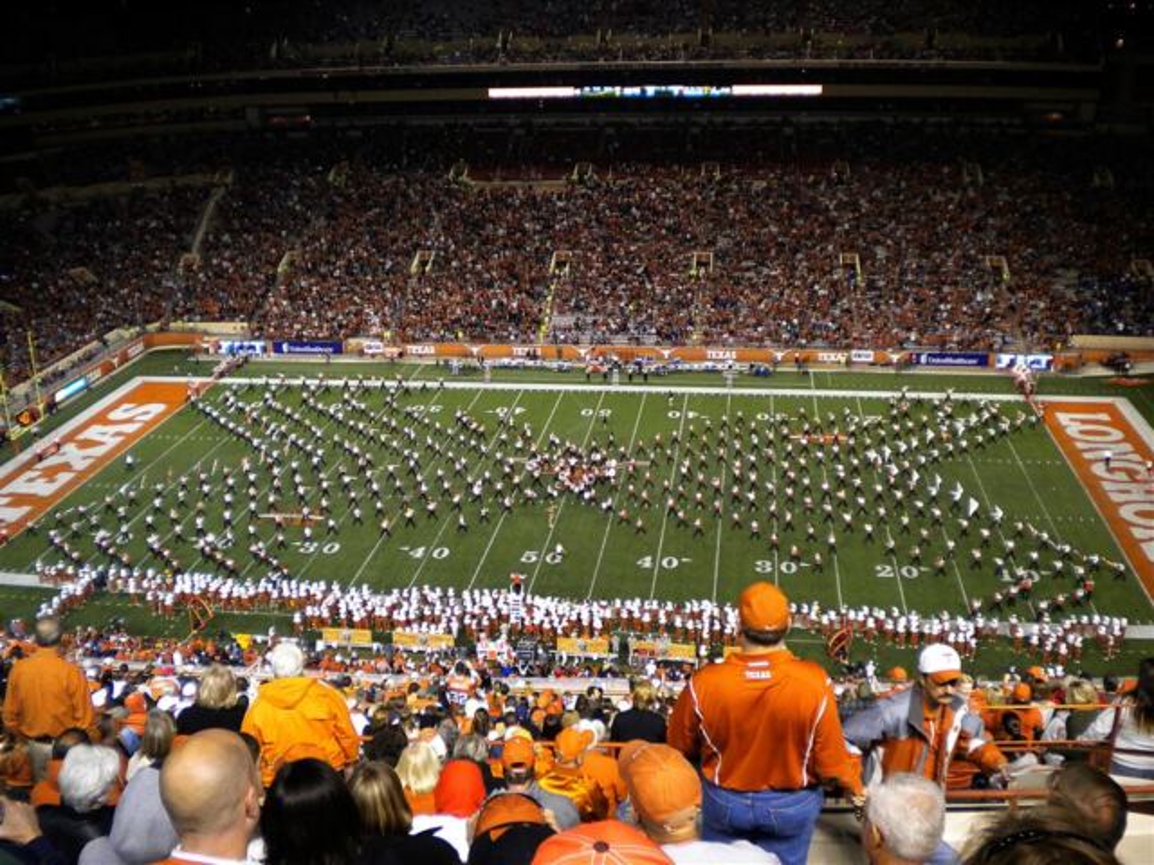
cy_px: 432
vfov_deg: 40.7
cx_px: 577
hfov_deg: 52.6
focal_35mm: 35
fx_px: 1167
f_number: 3.1
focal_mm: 6.3
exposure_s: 1/61.2
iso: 211
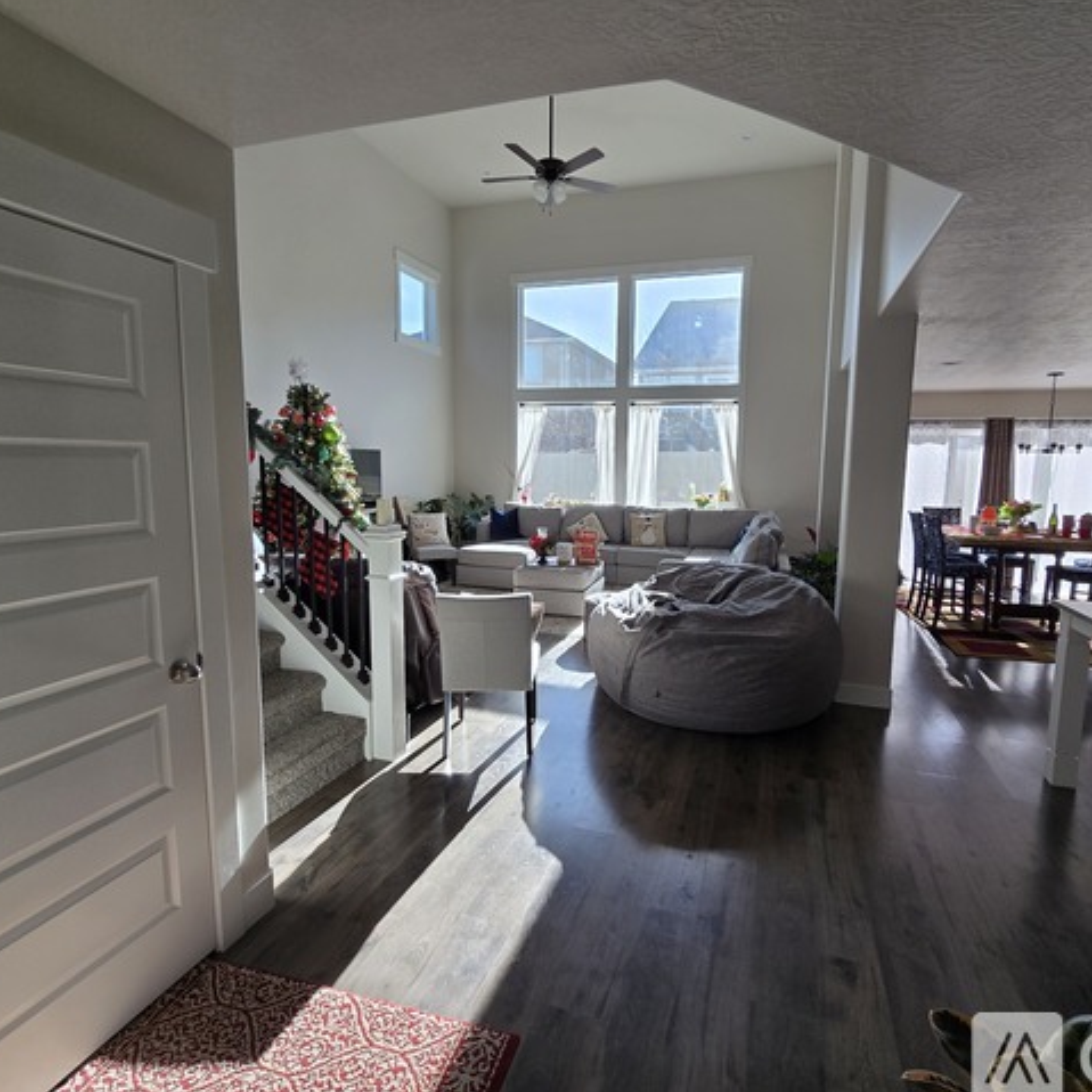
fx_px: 571
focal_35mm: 16
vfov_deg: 87.4
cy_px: 533
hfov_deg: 87.3
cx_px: 580
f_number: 2.2
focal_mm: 2.2
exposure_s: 1/367
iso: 50
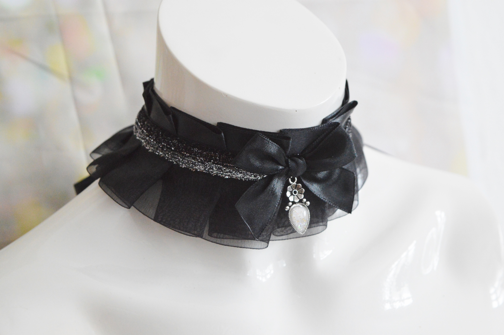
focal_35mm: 72
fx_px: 1007
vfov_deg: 18.9
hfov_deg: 28.1
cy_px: 168
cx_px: 252
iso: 2200
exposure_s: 1/80
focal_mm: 48
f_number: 5.3
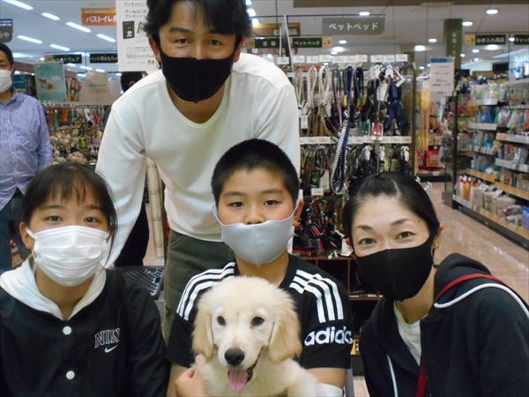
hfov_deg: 42.9
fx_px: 672
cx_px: 264
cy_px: 198
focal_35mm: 44
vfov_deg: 32.9
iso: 800
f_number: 4.2
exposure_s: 1/100
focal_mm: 7.7
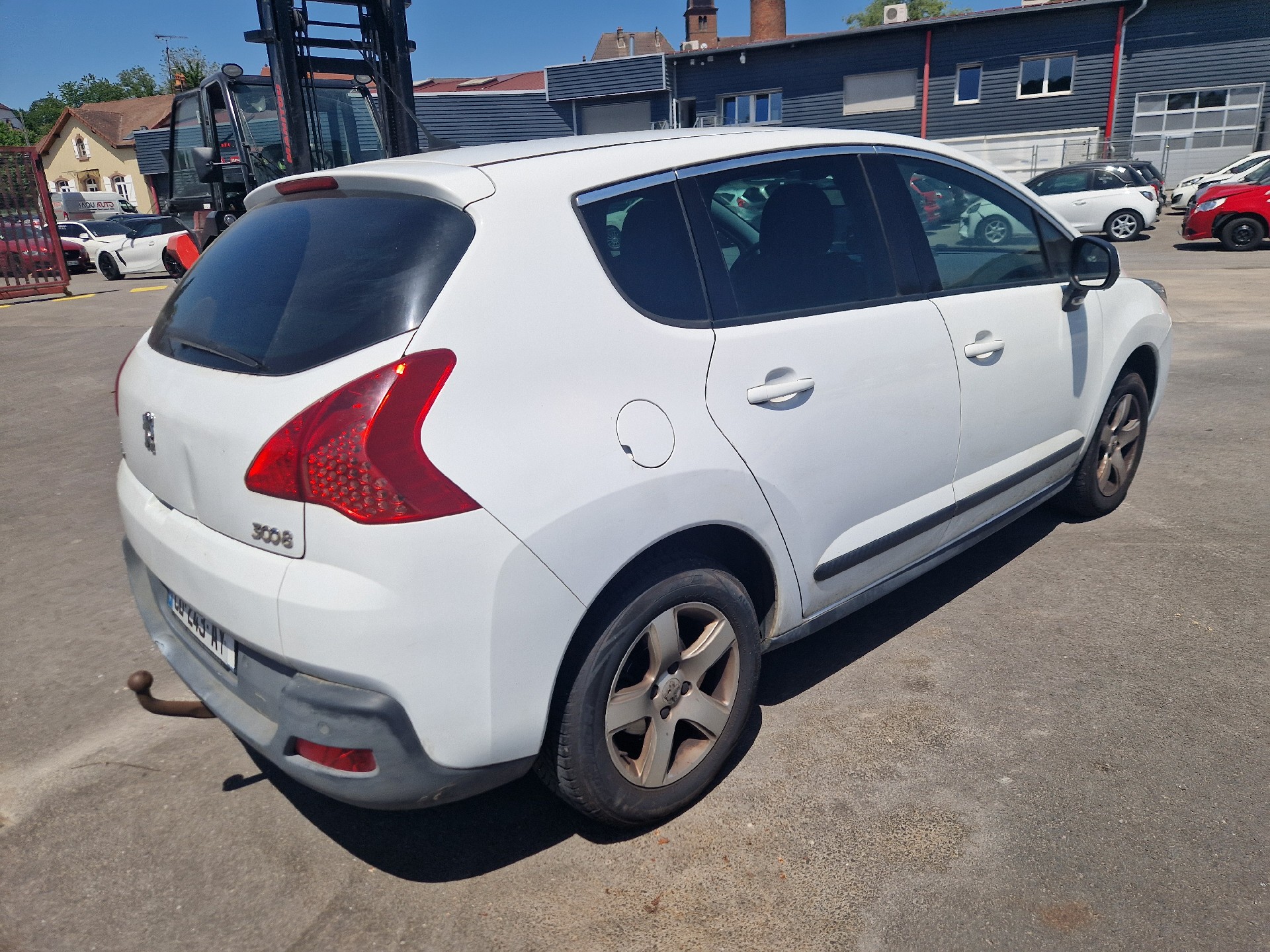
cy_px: 476
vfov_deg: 58.9
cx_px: 635
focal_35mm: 23
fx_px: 844
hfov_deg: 73.9
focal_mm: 5.4
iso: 50
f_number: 1.8
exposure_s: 1/5000
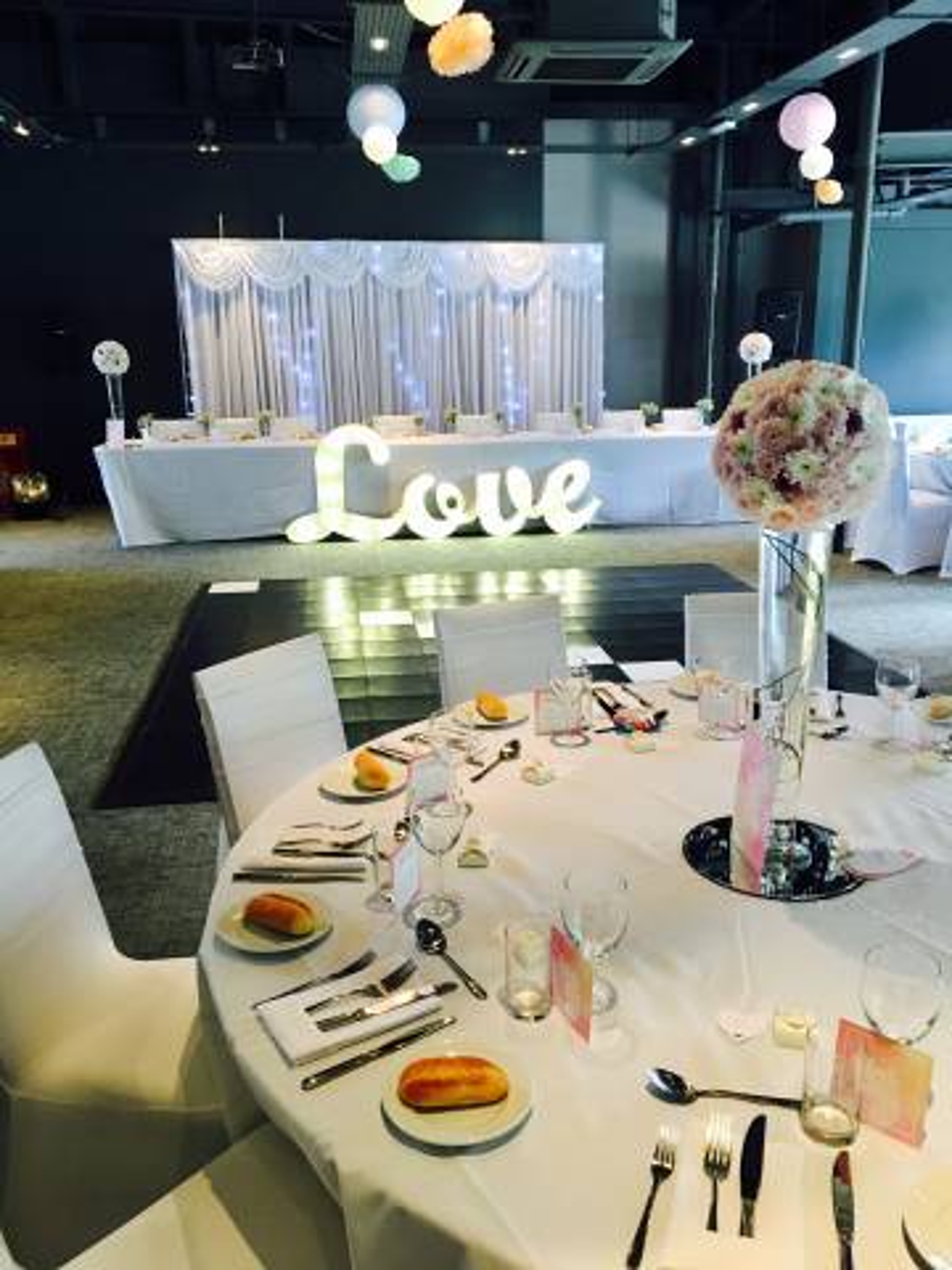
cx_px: 476
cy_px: 635
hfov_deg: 48.2
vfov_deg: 61.7
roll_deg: +0.4
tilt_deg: -14.9
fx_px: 1063
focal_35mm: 29
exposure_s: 1/33
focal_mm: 4.15
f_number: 2.2
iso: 160
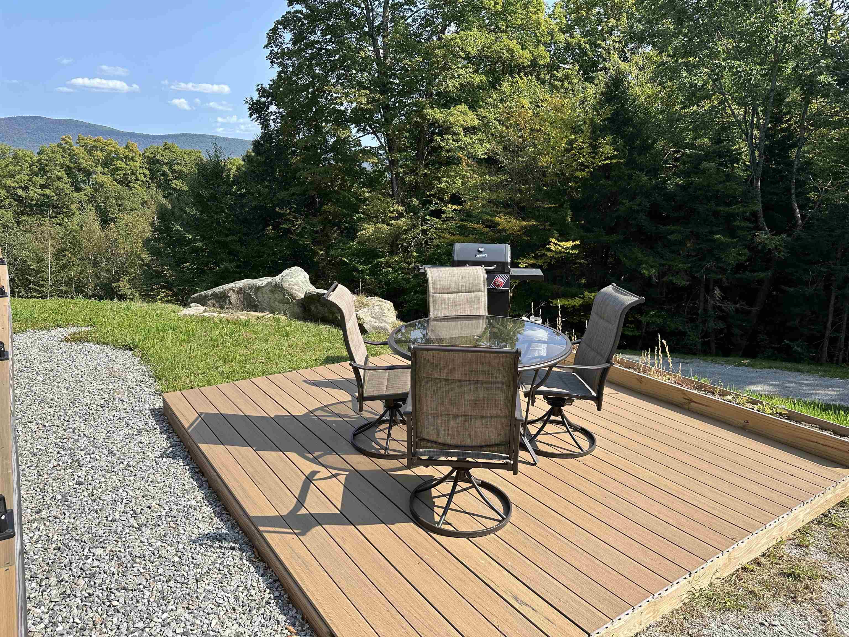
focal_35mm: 24
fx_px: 589
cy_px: 318
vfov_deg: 56.8
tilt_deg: -12.7
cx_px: 424
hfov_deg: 71.6
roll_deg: -0.1
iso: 80
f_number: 1.78
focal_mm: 6.86
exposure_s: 1/2070
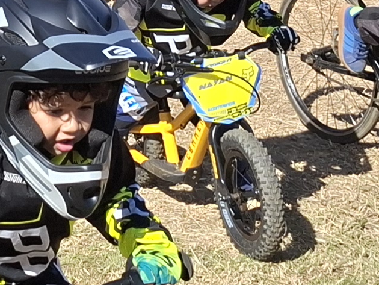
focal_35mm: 146
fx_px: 1599
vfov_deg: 9.7
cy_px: -210
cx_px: -42
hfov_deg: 13.2
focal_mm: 5.54
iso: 50
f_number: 1.8
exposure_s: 1/2105
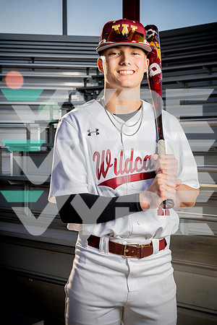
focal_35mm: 54
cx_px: 108
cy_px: 162
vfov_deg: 36.9
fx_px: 488
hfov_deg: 25.1
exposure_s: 1/250
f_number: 9
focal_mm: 54
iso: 125
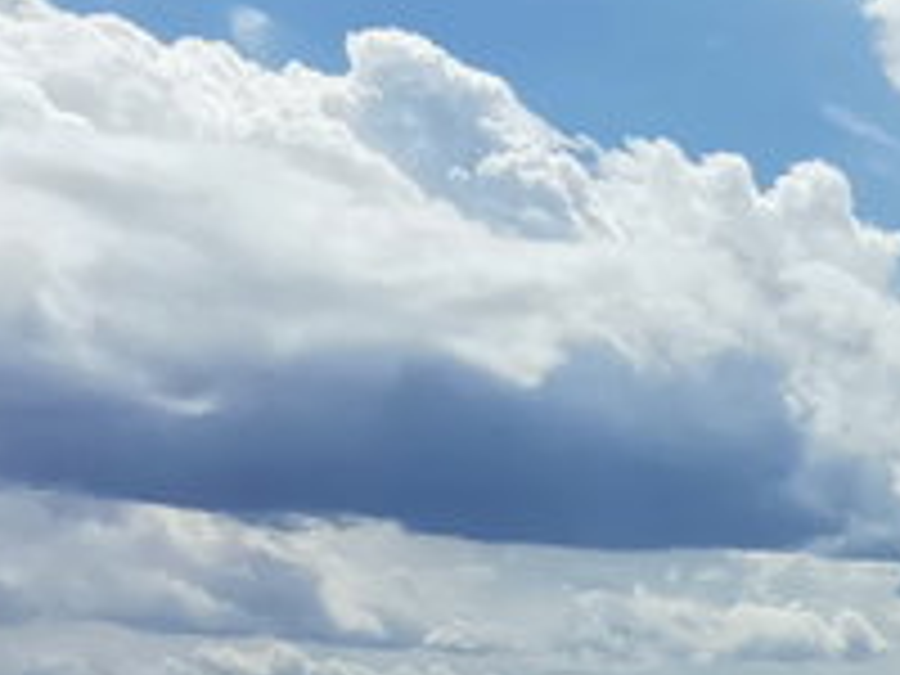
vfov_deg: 16.4
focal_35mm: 87
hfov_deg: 21.5
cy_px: 760
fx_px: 2262
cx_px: 958
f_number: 2.4
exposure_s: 1/3597
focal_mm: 1.78
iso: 50
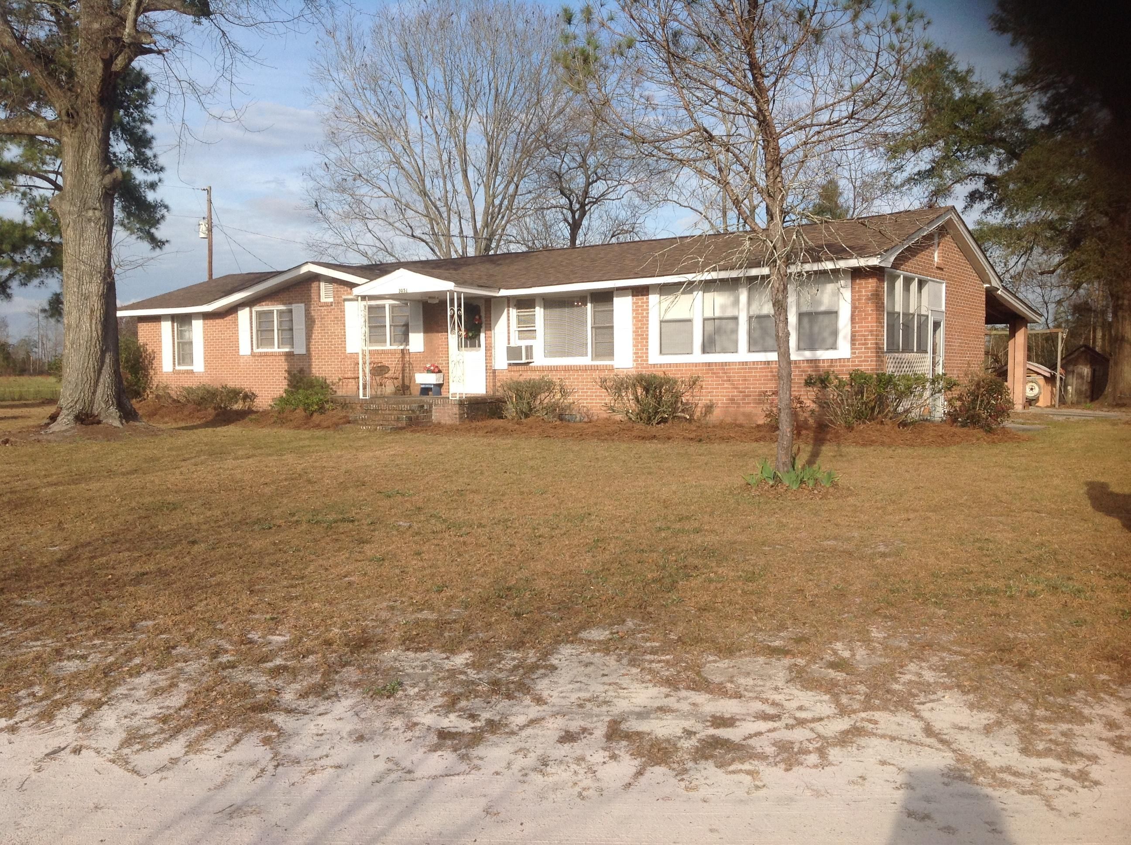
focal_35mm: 35
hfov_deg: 52.7
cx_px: 566
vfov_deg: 40.6
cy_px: 422
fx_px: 1142
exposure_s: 1/1513
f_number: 2.4
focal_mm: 4.28
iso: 50
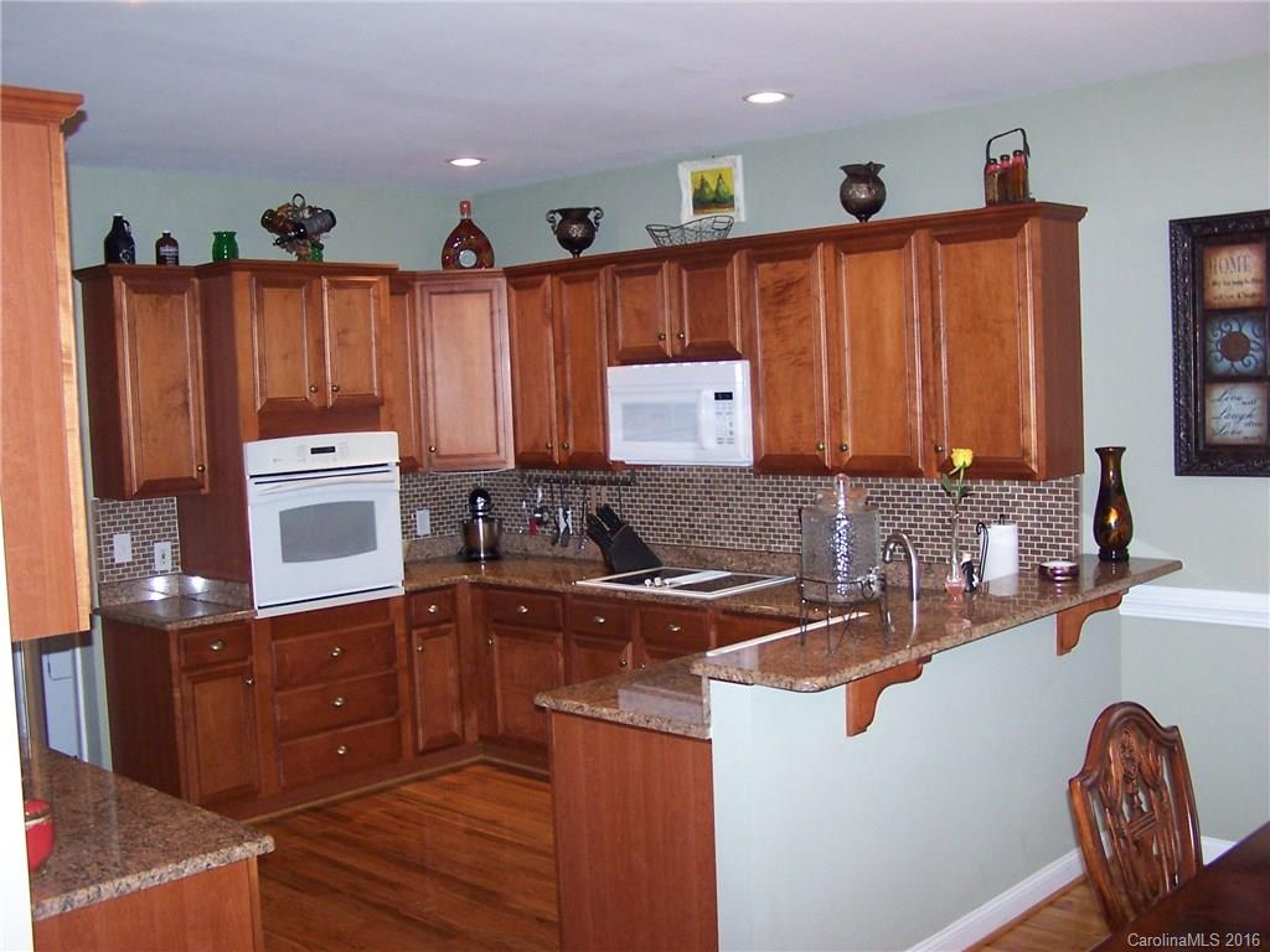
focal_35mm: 38
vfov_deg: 37.7
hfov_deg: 49.0
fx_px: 1394
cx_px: 635
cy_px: 476
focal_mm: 6.3
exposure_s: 1/60
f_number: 2.8
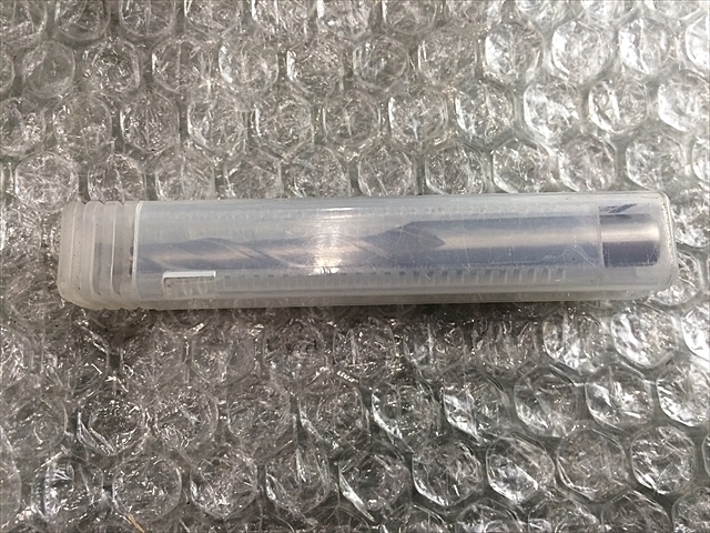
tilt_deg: -82.3
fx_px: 595
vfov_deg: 48.2
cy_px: 266
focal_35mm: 29
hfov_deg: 61.7
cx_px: 355
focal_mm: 4.15
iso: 64
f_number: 2.2
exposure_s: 1/30
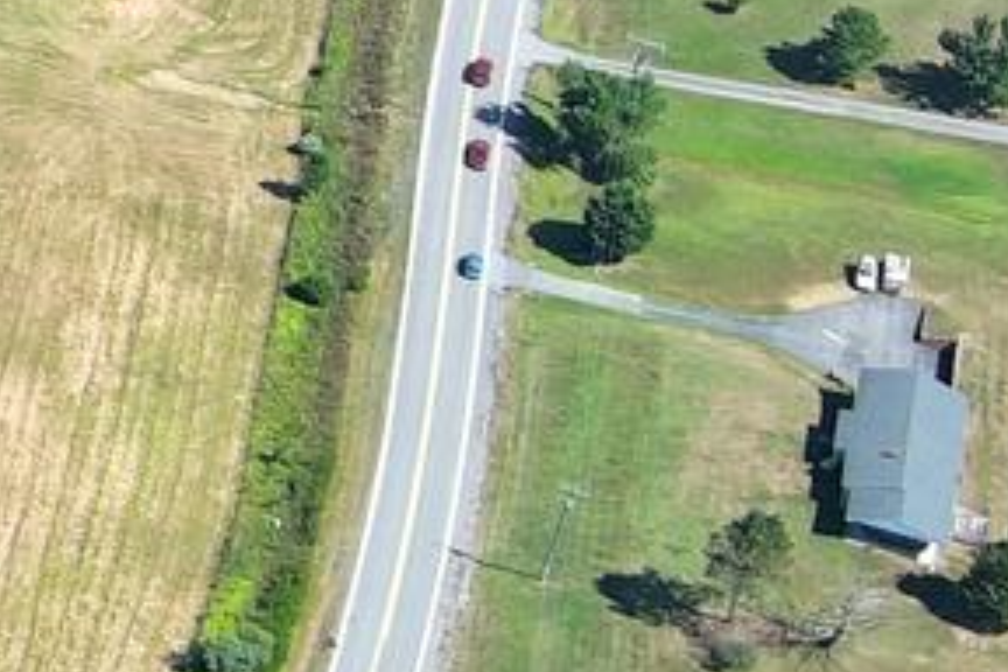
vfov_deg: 6.5
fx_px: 5768
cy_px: -453
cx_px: -1754
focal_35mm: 206
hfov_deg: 8.7
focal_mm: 10.57
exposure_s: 1/529
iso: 100
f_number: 2.8
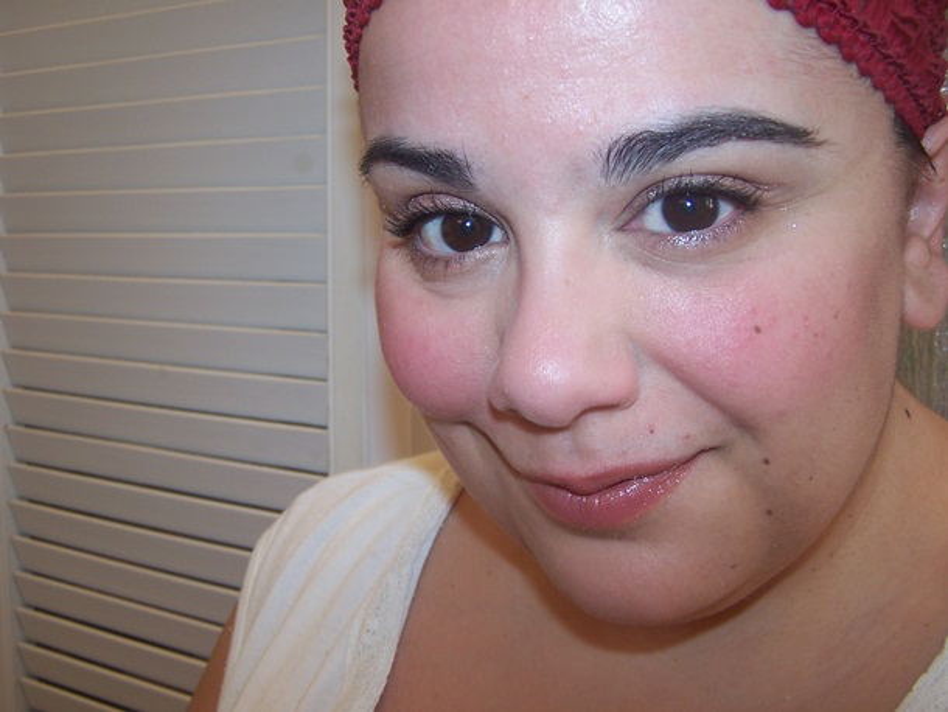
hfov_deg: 49.0
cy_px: 356
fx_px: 1041
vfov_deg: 37.7
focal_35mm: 38
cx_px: 474
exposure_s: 1/60
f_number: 2.8
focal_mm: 6.3
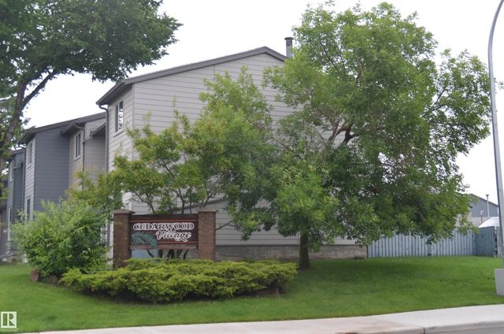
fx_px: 671
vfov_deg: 28.0
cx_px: 252
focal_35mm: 48
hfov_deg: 41.2
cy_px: 167
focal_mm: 32
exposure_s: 1/125
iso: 220
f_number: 5.6
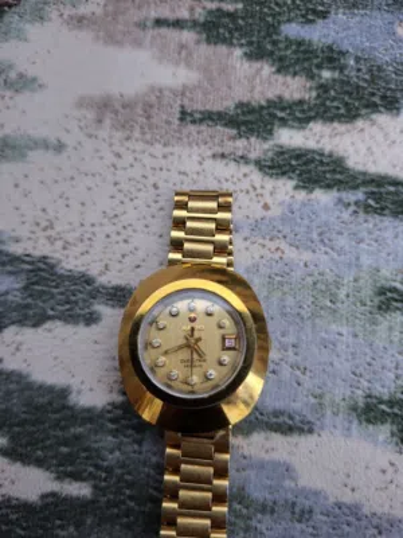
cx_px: 202
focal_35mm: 23
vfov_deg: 73.9
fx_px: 357
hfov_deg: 58.9
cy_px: 269
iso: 400
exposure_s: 1/25
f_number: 1.8
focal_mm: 5.54
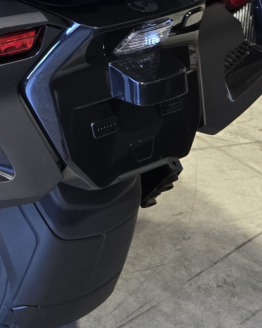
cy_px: -15
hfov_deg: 14.2
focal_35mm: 102
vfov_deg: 18.2
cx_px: -122
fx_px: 989
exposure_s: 1/120
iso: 125
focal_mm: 5.4
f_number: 1.8
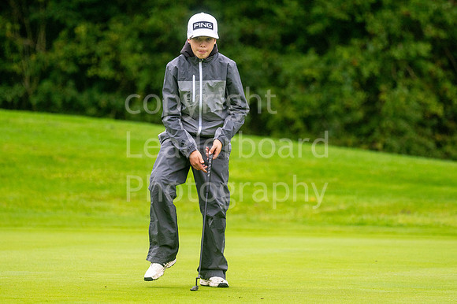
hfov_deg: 4.6
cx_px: 228
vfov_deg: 3.1
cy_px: 152
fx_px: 5709
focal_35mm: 450
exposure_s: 1/640
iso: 400
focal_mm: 300
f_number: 4
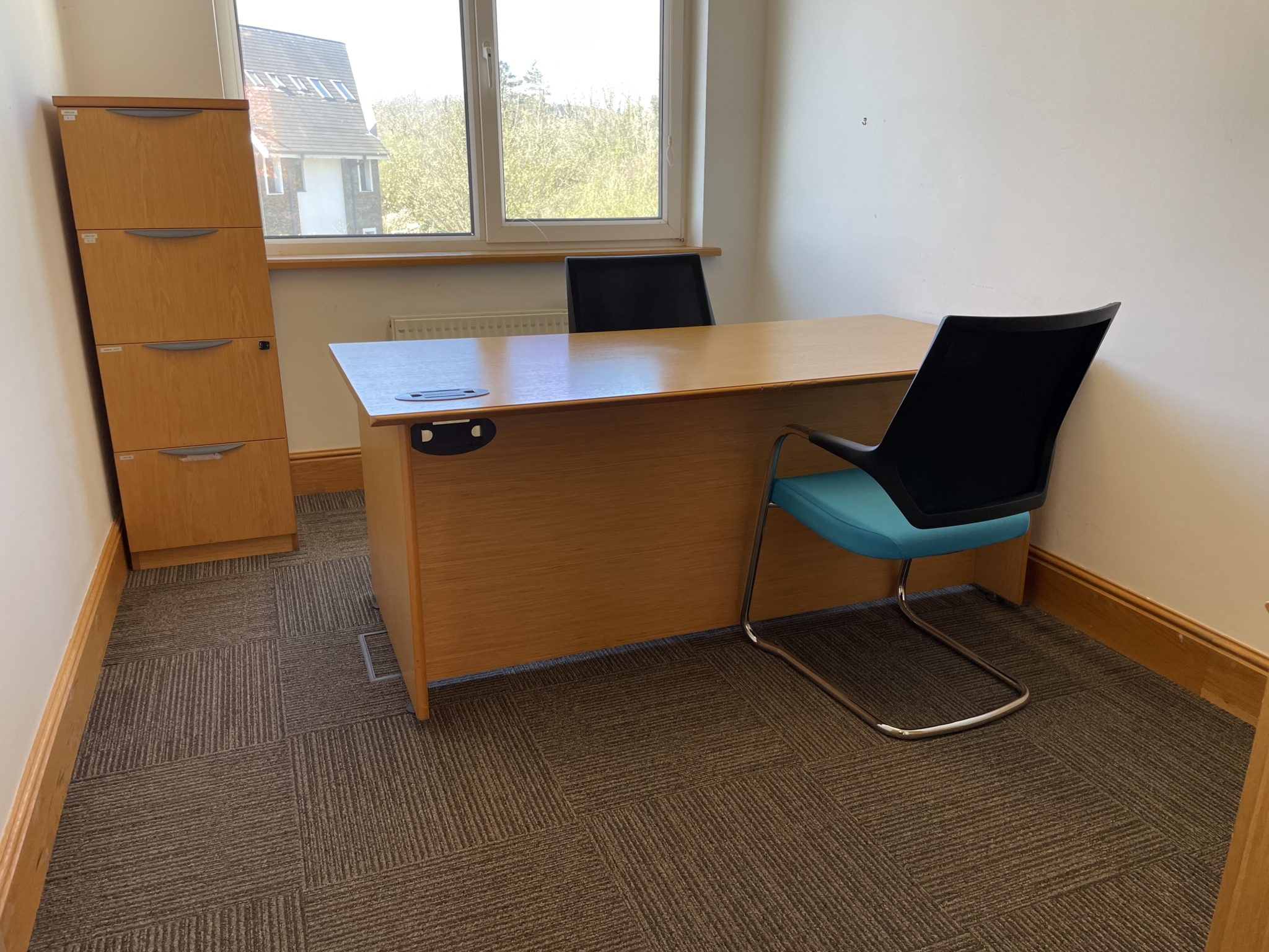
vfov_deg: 53.1
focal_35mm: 26
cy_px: 476
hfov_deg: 67.3
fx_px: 953
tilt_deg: -17.9
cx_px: 634
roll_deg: -0.8
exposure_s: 1/100
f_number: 1.6
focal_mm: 4.2
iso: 64
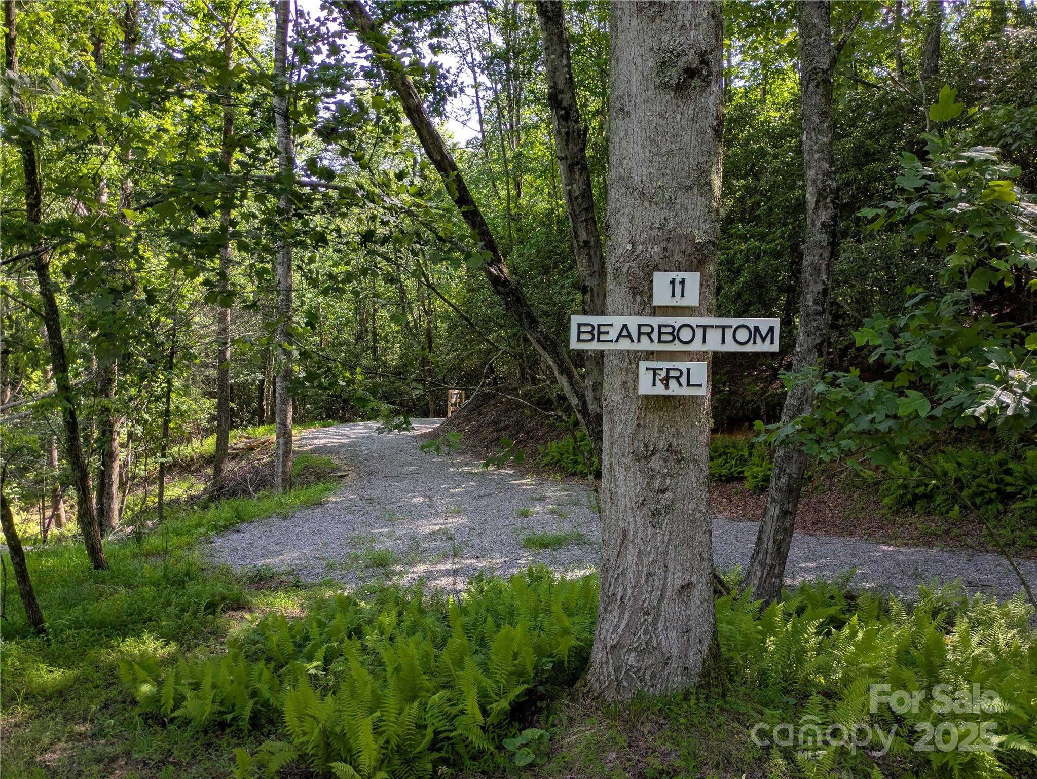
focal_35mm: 25
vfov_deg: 54.9
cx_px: 518
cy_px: 390
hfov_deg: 69.4
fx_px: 749
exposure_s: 1/376
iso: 57
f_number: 1.89
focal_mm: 5.43
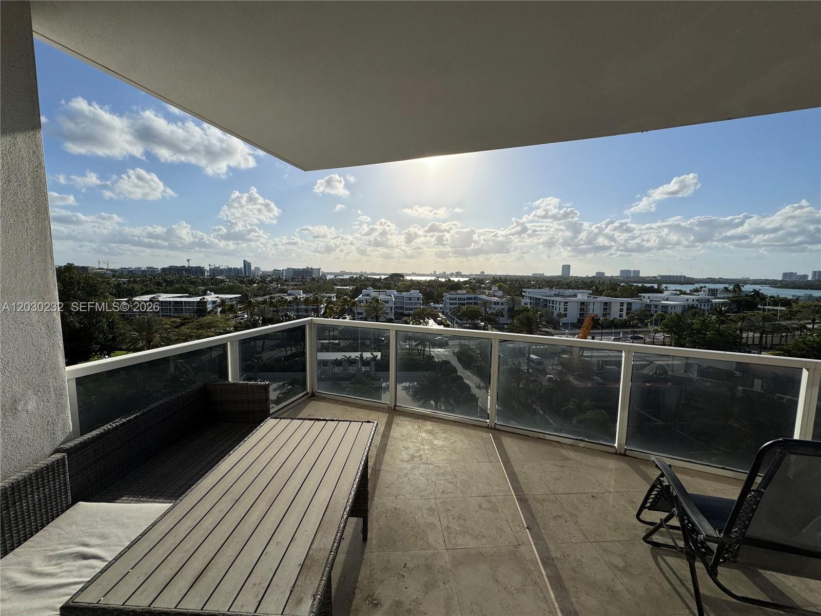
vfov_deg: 85.7
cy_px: 308
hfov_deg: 102.1
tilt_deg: -6.6
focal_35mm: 14
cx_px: 410
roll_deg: -0.6
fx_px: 332
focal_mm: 2.22
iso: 32
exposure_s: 1/5650
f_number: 2.2
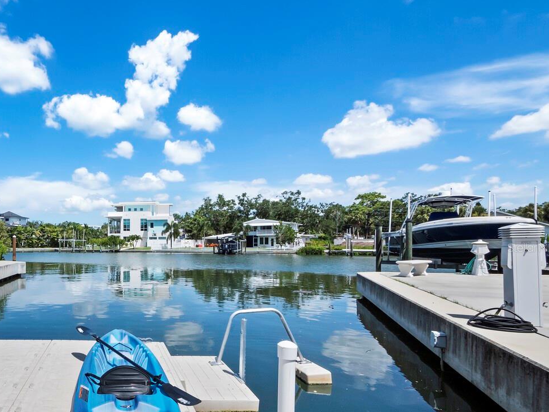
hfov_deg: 67.1
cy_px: 247
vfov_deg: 58.4
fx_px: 365
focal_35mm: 23
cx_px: 110
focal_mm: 7
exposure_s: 1/400
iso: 400
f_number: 11
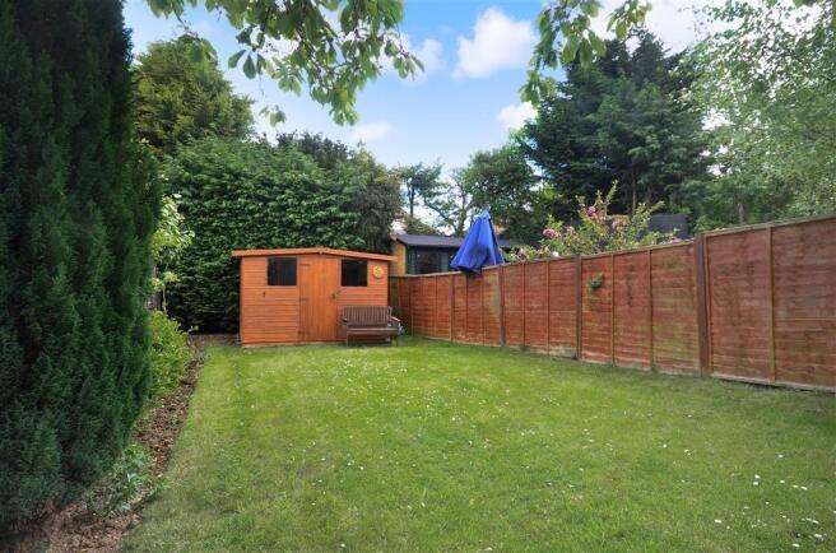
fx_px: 486
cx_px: 418
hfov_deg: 81.3
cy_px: 276
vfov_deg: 59.2
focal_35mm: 21
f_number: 10
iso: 200
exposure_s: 1/25
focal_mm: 14
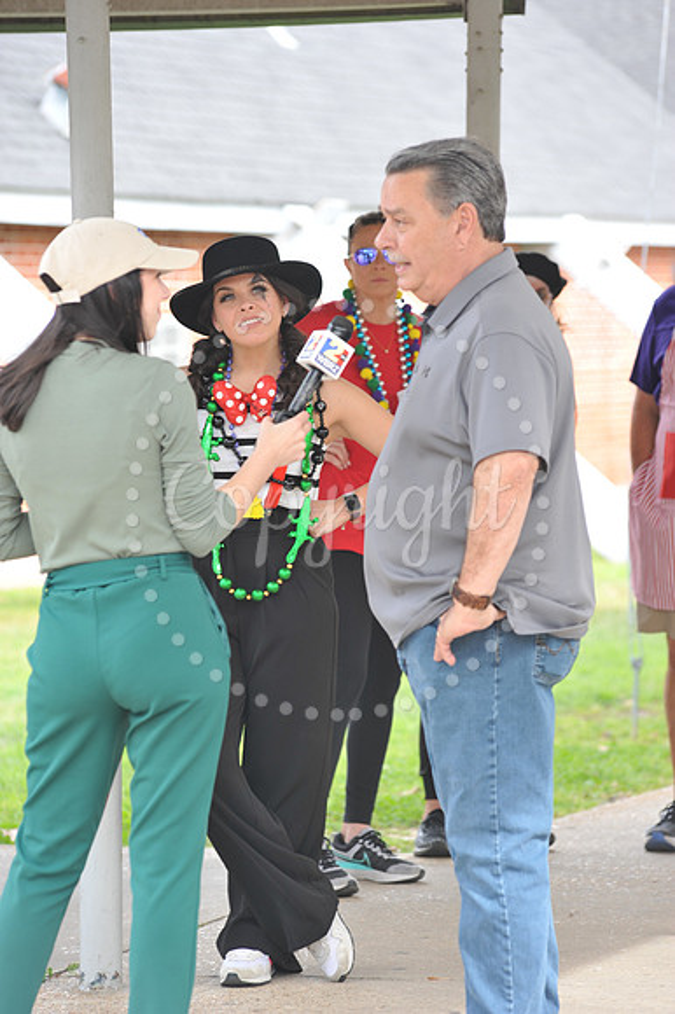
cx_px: 338
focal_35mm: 170
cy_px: 507
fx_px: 4787
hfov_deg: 8.1
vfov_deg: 12.1
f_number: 6.3
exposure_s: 1/80
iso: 200
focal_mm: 170
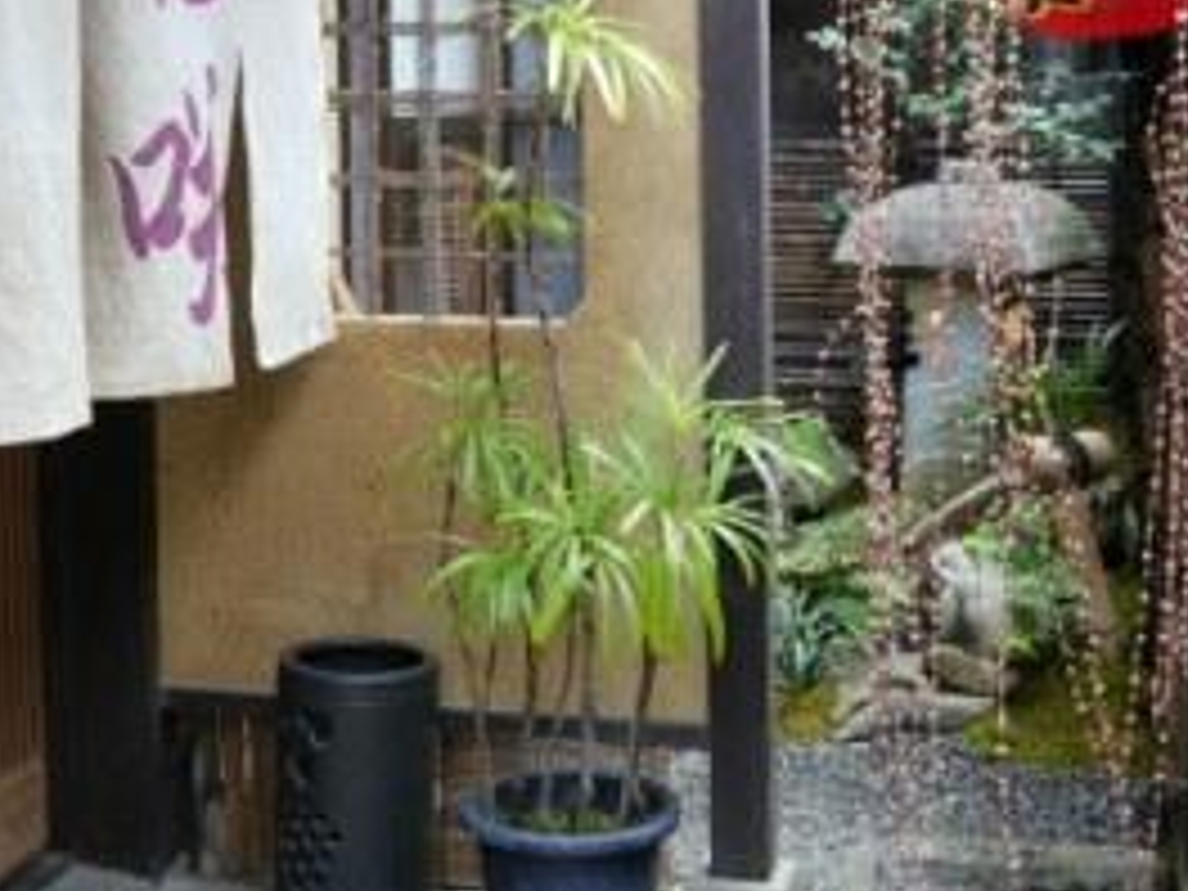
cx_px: 531
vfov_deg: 23.8
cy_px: 238
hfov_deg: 31.7
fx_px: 2093
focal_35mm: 61
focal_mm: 18
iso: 400
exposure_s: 1/60
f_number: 4.1
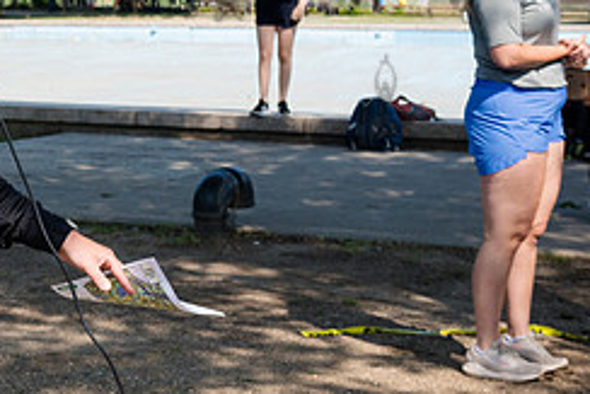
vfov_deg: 12.0
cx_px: -111
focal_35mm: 114
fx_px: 1869
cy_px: 97
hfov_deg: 17.2
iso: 400
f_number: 5
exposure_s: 1/800
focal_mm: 45
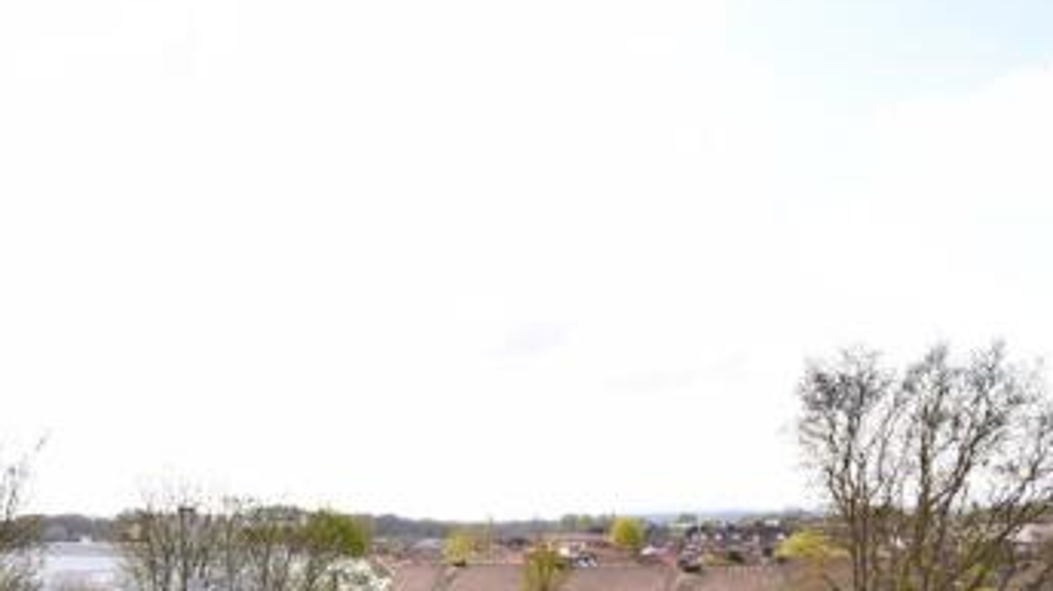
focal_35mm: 30
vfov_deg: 37.0
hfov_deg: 56.0
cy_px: 501
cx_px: 113
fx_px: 837
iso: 400
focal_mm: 10
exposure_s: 1/200
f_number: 13
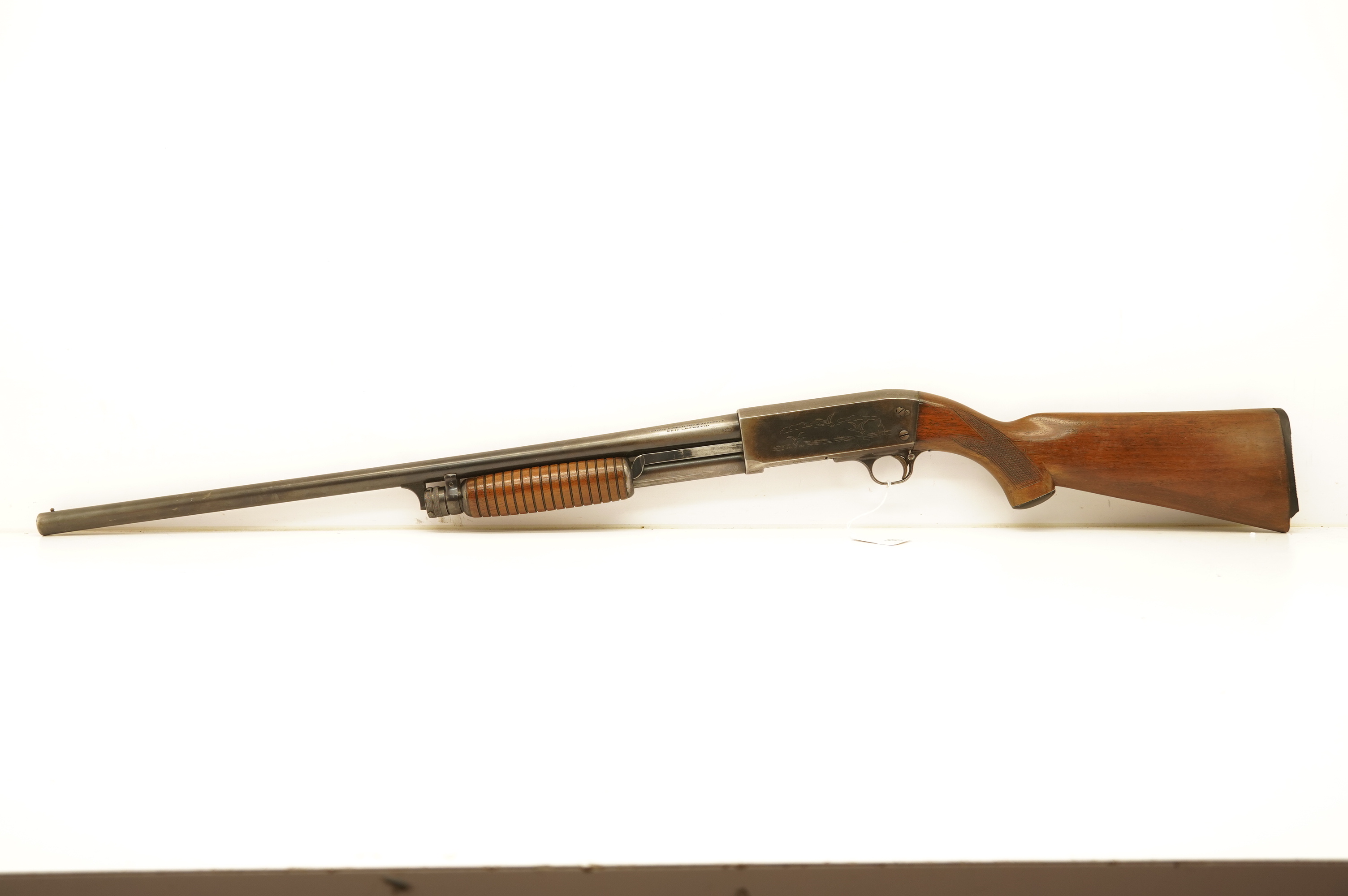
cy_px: 448
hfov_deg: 57.3
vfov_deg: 39.9
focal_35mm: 33
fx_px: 1235
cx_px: 674
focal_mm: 22
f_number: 5.6
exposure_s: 1/60
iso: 500
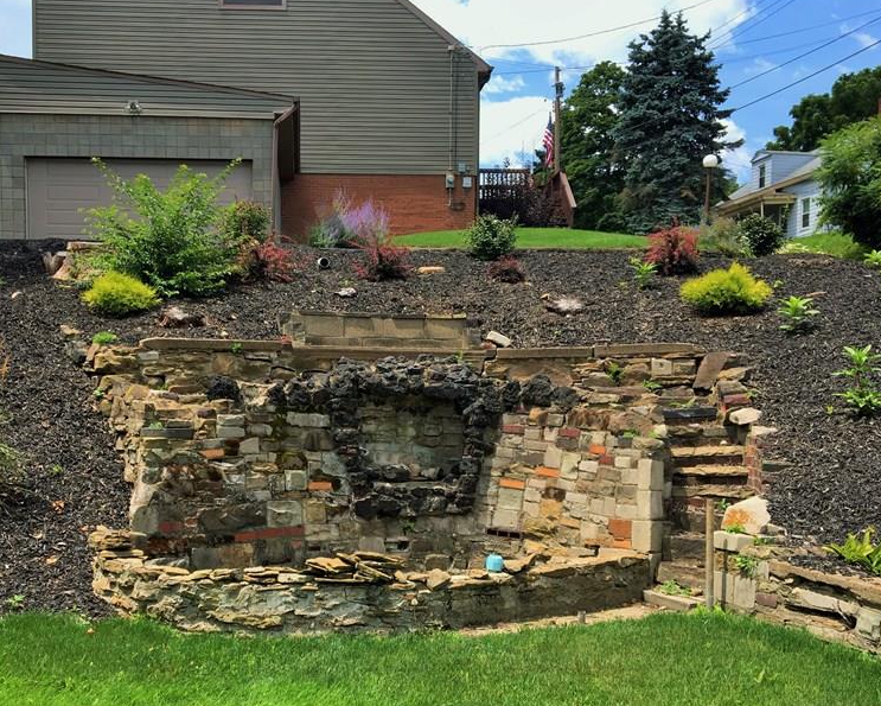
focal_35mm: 39
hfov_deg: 46.6
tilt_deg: -0.5
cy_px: 444
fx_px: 1017
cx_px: 358
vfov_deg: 38.0
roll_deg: +0.7
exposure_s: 1/950
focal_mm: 4.15
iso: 25
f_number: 2.2
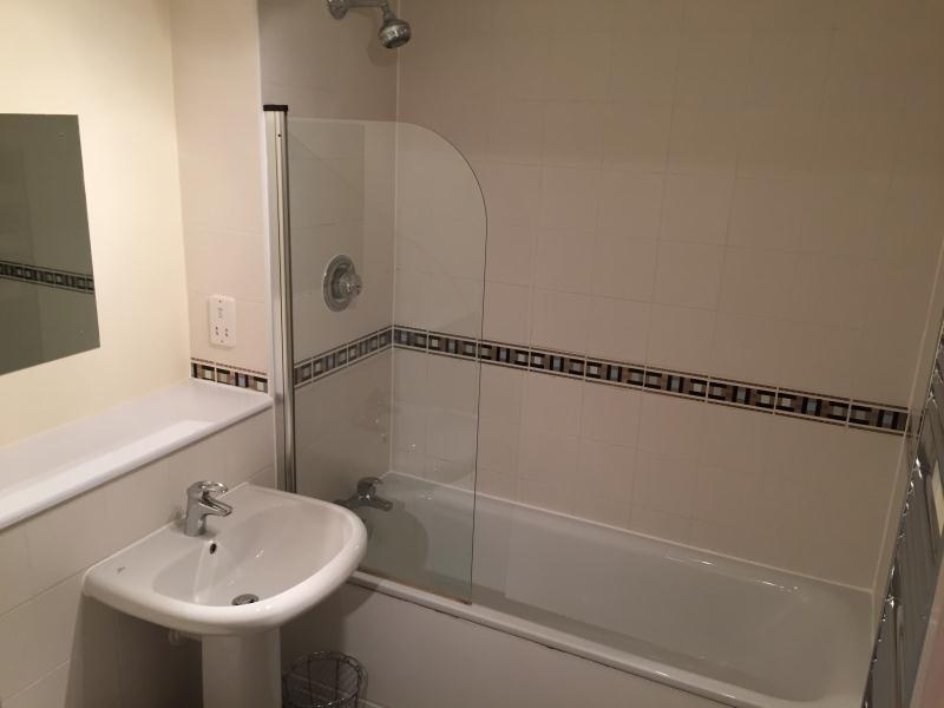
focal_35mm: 29
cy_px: 354
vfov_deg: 48.2
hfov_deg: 61.7
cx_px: 472
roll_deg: -2.0
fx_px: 791
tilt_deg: -15.1
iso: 100
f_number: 2.2
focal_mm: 4.15
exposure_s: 1/33
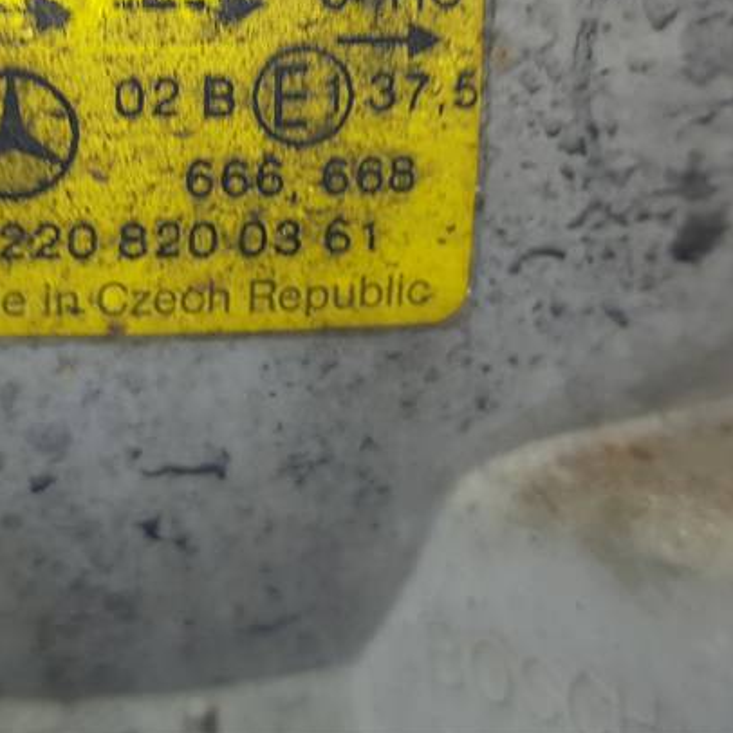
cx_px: 200
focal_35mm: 58
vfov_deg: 28.2
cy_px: 47
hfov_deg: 29.2
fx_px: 1390
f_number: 1.7
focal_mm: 4.2
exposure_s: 1/50
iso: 100
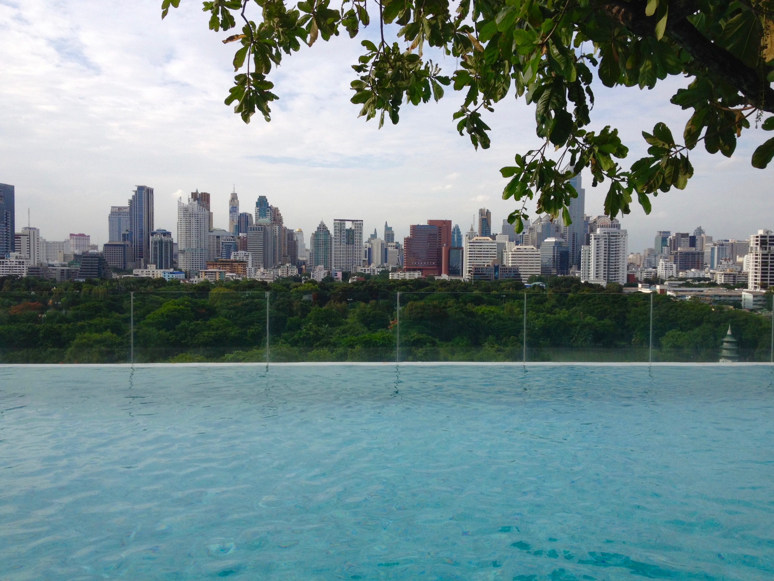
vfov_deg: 40.7
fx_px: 783
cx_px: 387
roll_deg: +0.3
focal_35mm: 35
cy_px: 290
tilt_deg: -4.9
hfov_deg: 52.6
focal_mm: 4.28
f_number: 2.4
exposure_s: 1/1577
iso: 50
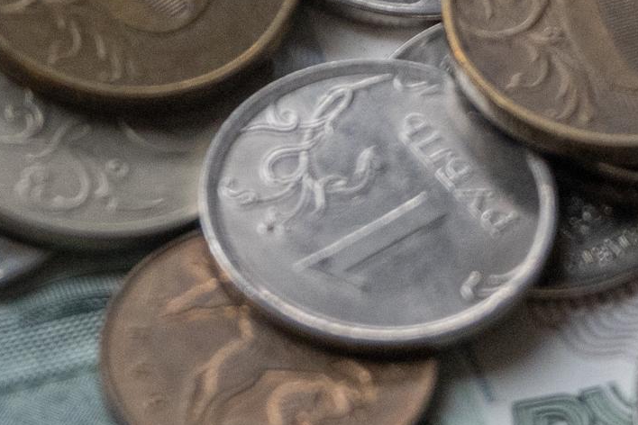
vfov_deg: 3.3
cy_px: -234
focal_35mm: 413
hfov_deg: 5.0
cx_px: 235
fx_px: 7319
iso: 1000
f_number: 6
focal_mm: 65
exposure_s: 1/400
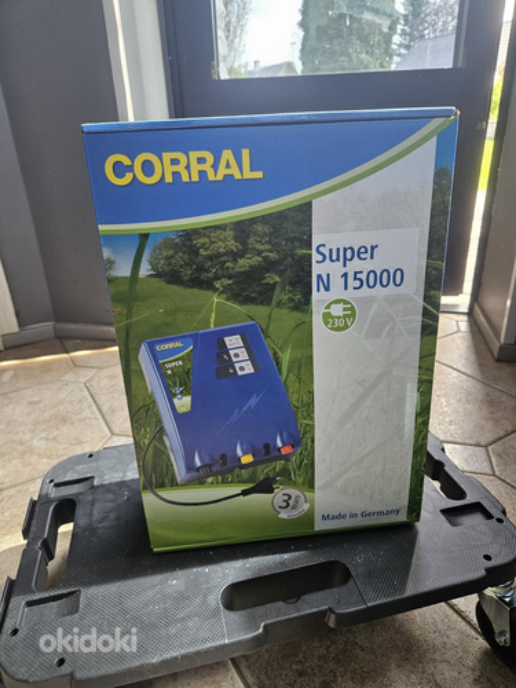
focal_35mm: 23
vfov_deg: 73.9
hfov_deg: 58.9
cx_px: 258
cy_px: 344
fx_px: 457
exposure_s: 1/142
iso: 320
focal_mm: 5.4
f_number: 1.8
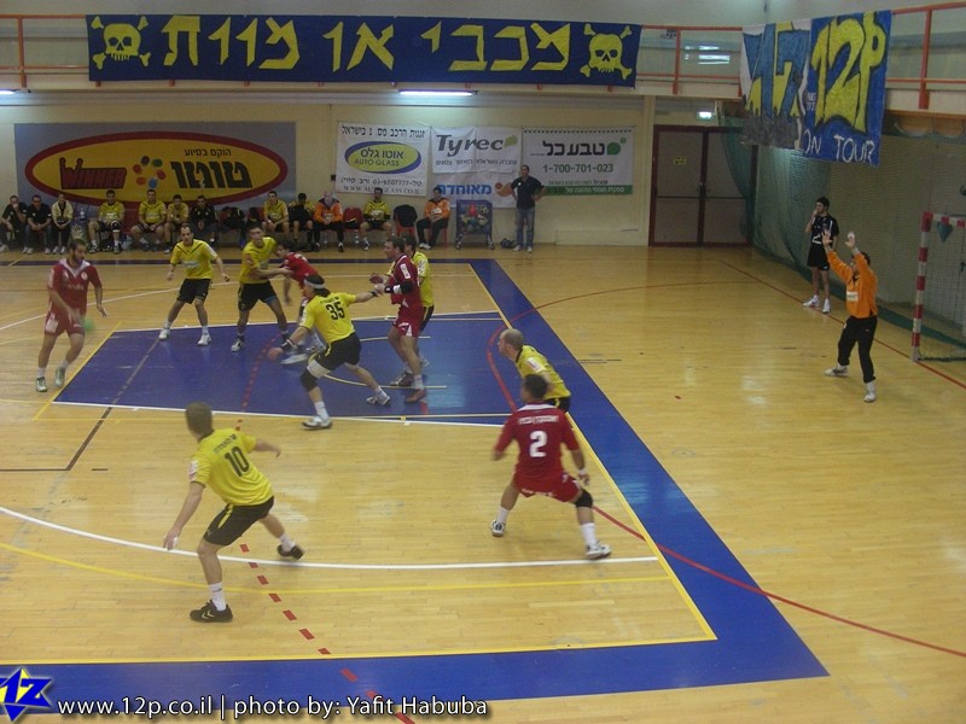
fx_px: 1060
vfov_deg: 37.7
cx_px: 483
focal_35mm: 38
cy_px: 362
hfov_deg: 49.0
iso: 179
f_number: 3.5
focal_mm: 6.3
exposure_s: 1/60
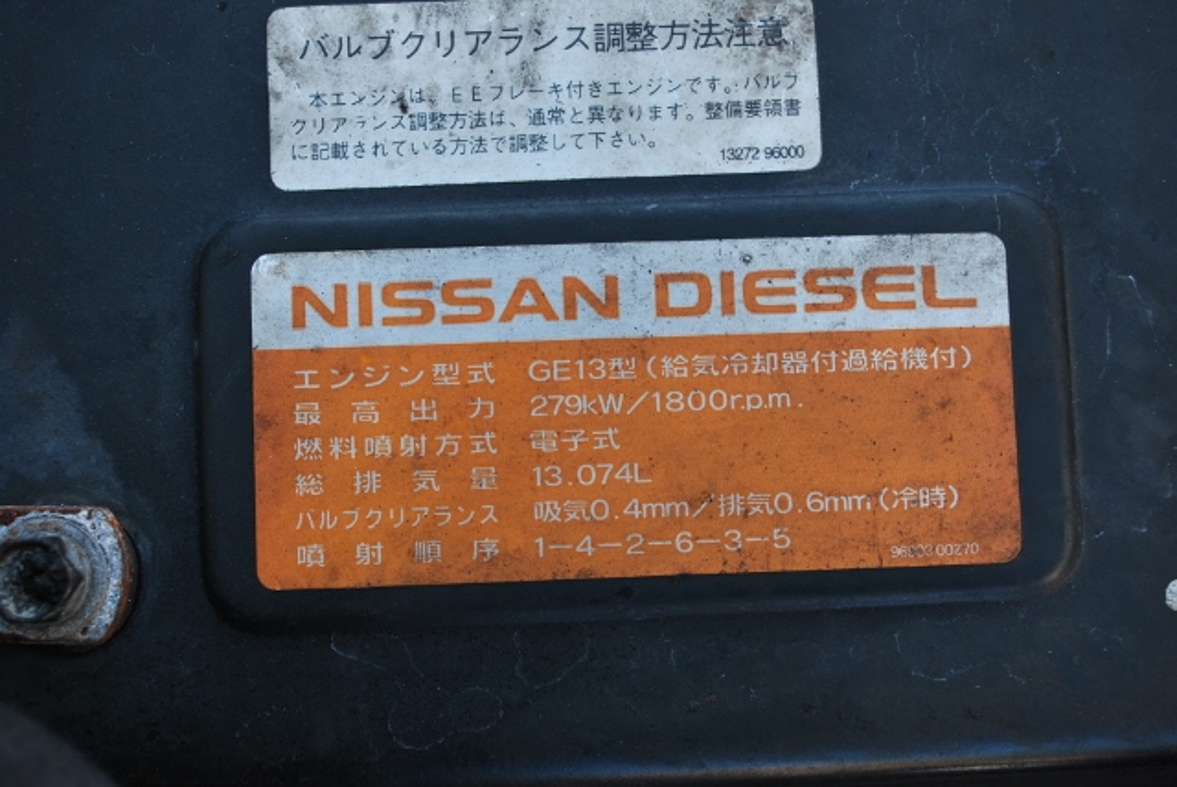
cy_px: 394
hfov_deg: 41.1
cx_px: 588
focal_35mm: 48
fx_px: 1571
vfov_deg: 28.1
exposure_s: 1/125
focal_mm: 32
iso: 125
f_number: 5.6
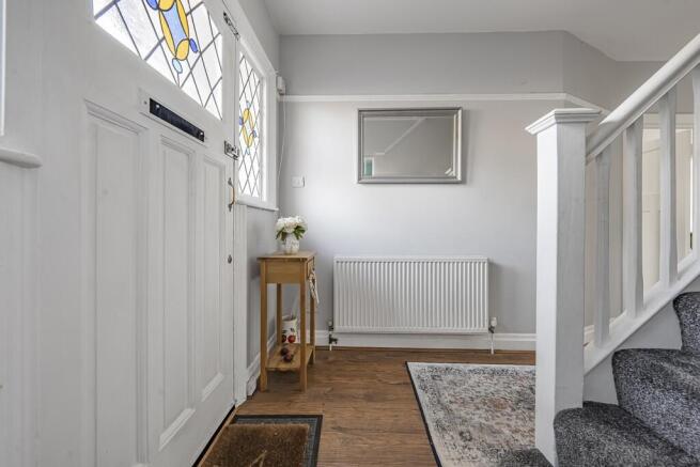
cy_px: 234
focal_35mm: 12
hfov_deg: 112.6
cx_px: 350
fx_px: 233
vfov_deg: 90.0
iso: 320
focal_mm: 12
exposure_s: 1/5
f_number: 9
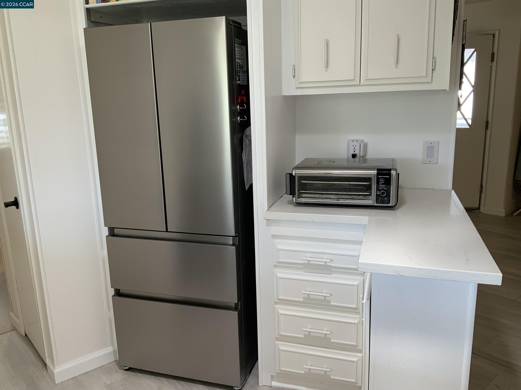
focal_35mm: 29
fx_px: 436
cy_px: 195
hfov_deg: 61.7
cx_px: 260
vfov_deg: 48.2
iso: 32
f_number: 1.8
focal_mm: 3
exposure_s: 1/60
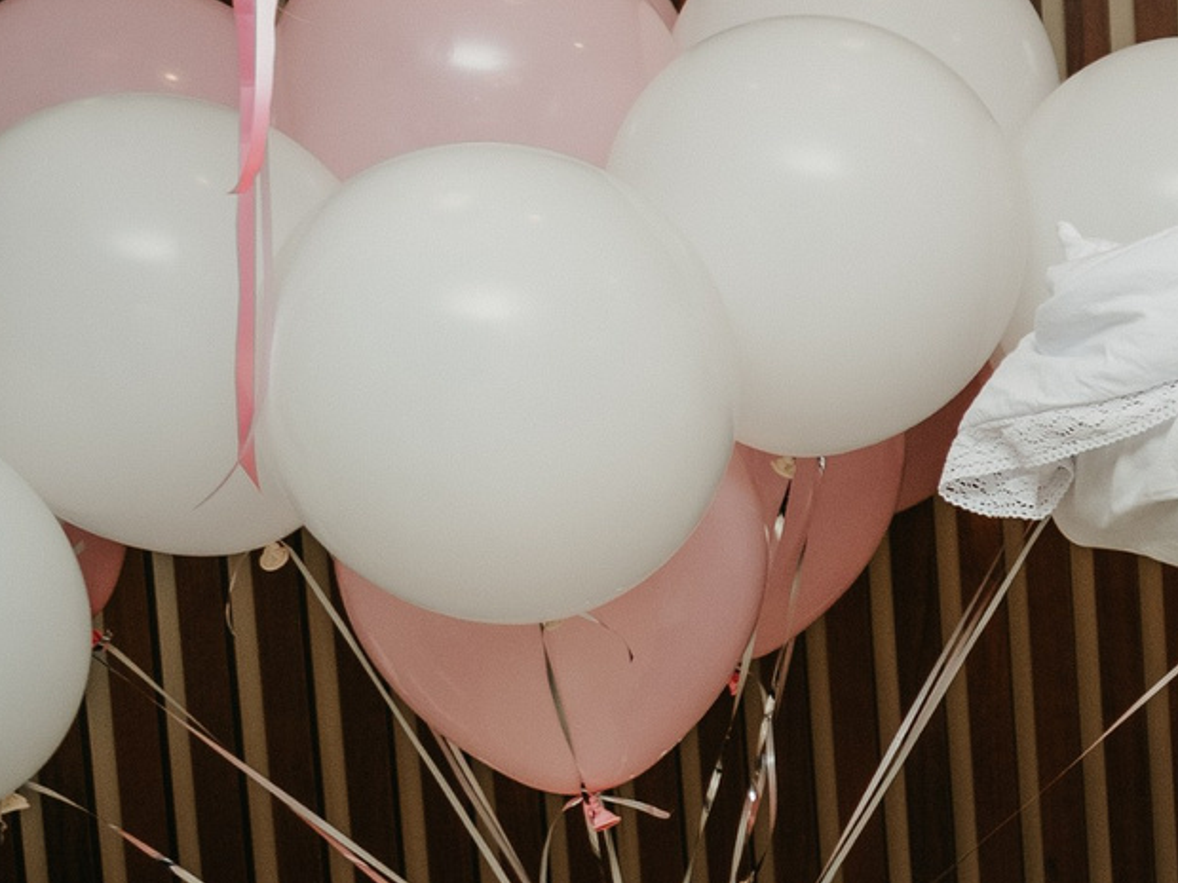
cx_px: 2552
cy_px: 747
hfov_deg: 14.4
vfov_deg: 13.7
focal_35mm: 107
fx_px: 3641
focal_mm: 24
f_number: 4
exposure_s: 1/160
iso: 200
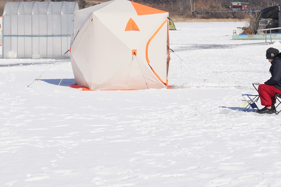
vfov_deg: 9.3
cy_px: 52
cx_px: 96
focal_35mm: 147
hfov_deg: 13.9
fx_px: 1147
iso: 100
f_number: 18
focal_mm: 60
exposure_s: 1/100
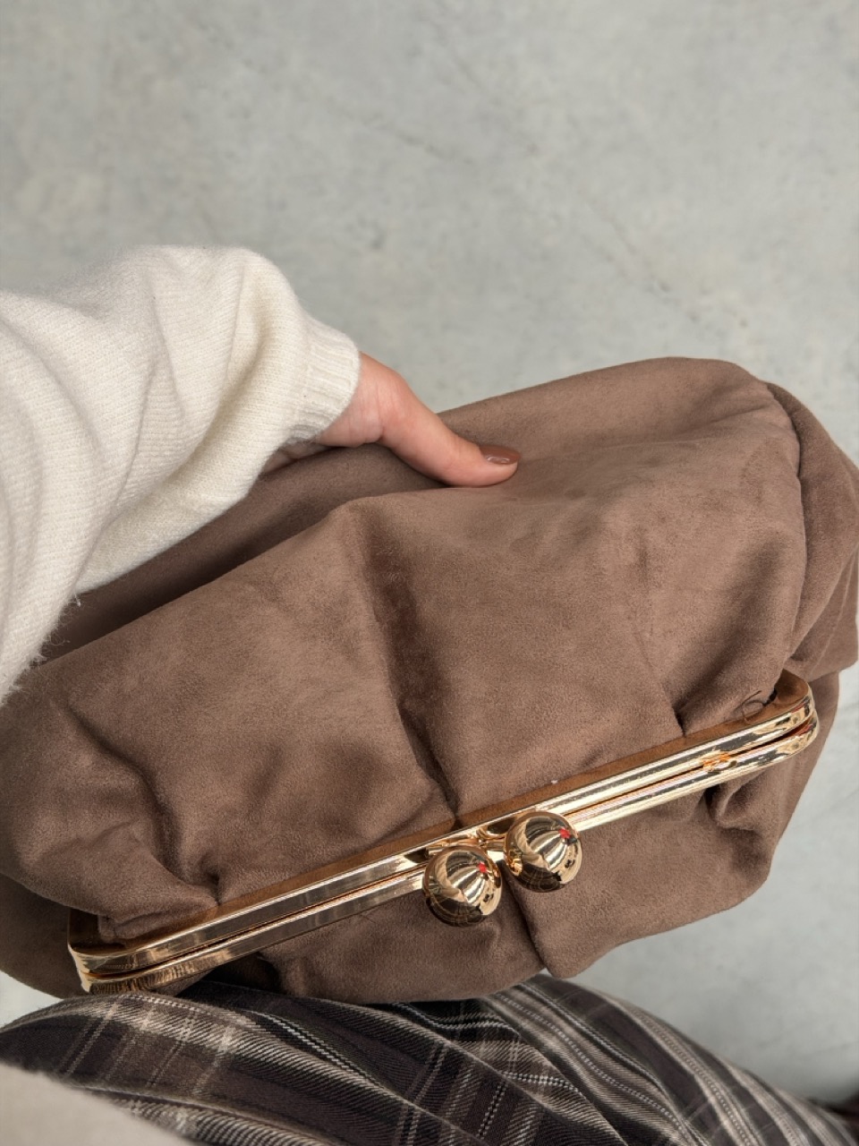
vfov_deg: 39.7
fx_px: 1588
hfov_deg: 30.3
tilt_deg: -72.4
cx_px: 430
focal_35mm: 48
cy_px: 573
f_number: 1.78
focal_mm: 6.76
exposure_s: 1/121
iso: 80
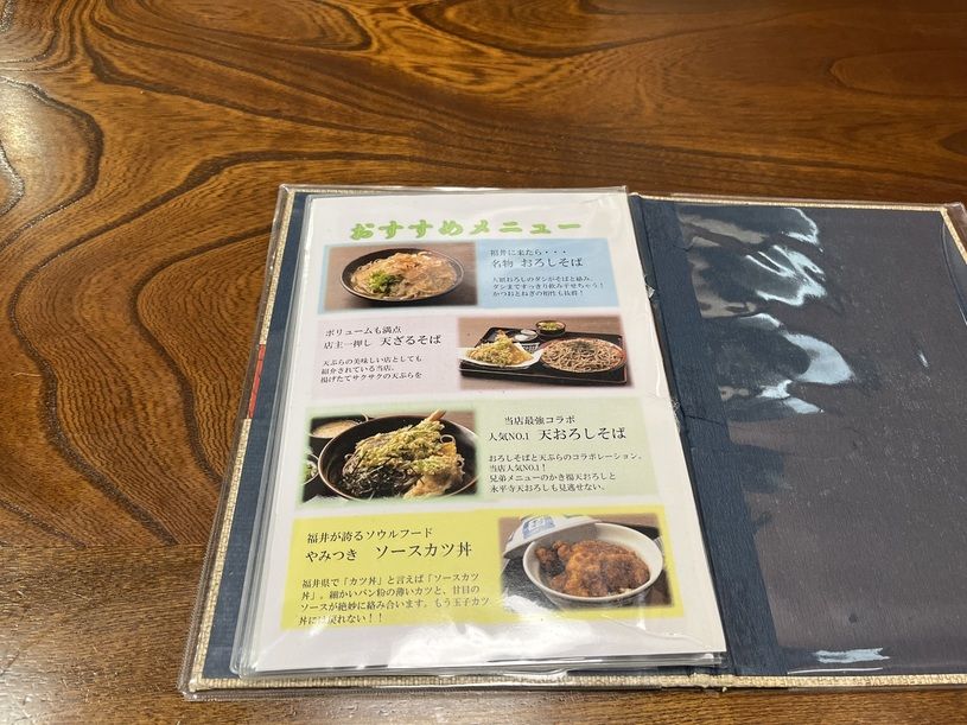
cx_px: 484
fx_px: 726
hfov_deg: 67.3
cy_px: 362
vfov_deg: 53.1
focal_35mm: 26
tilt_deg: -56.2
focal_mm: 5.1
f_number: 1.6
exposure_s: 1/120
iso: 125
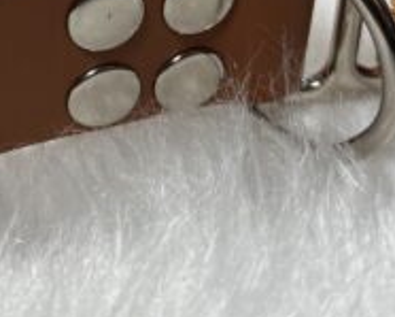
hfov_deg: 22.8
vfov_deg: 18.3
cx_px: 55
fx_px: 959
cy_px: 9
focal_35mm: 82
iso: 32
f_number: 1.6
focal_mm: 5.1
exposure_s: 1/140
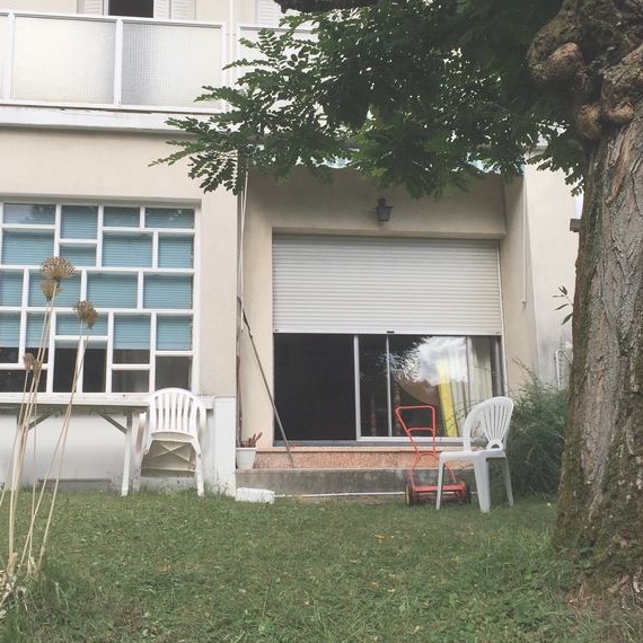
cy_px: 283
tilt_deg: +15.1
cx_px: 290
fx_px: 946
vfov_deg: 37.5
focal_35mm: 45
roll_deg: -1.0
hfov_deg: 37.5
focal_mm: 4.15
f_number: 2.2
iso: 32
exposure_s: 1/964
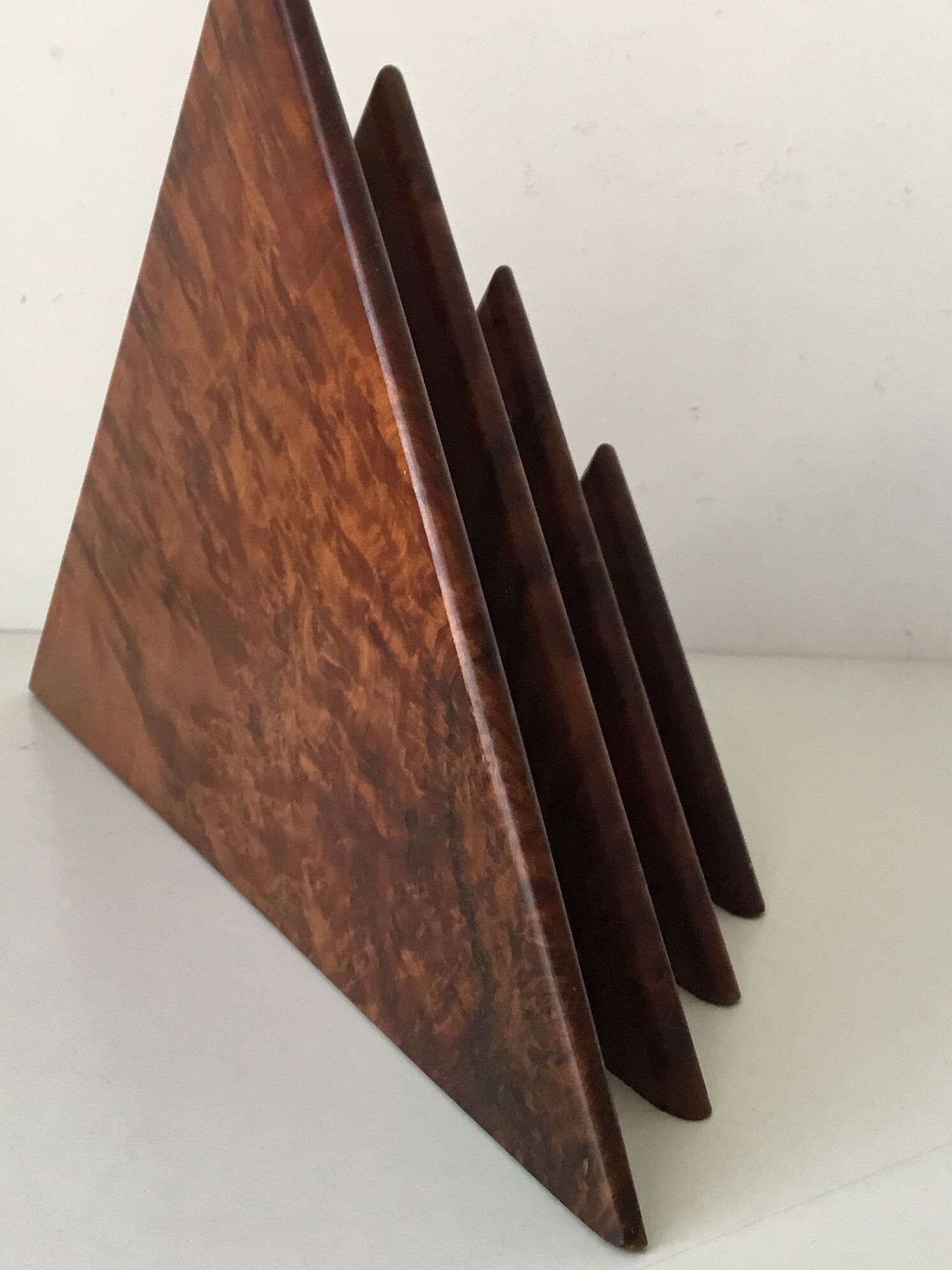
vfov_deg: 37.2
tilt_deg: -9.3
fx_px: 1870
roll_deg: -0.1
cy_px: 468
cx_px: 516
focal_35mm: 51
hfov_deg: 28.5
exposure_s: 1/33
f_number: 2.4
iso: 80
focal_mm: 3.3
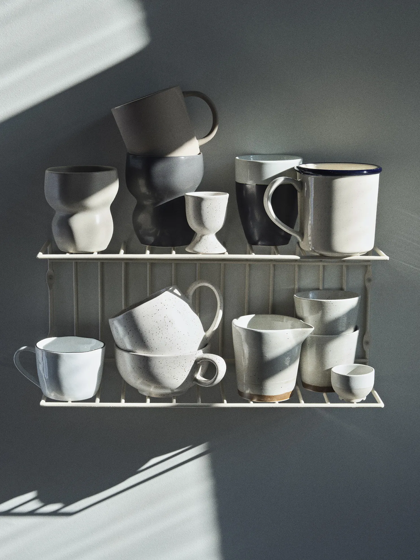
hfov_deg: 18.7
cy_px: 280
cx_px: 210
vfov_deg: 24.7
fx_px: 1278
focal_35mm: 79
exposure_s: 1/30
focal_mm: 100
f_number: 18
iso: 200
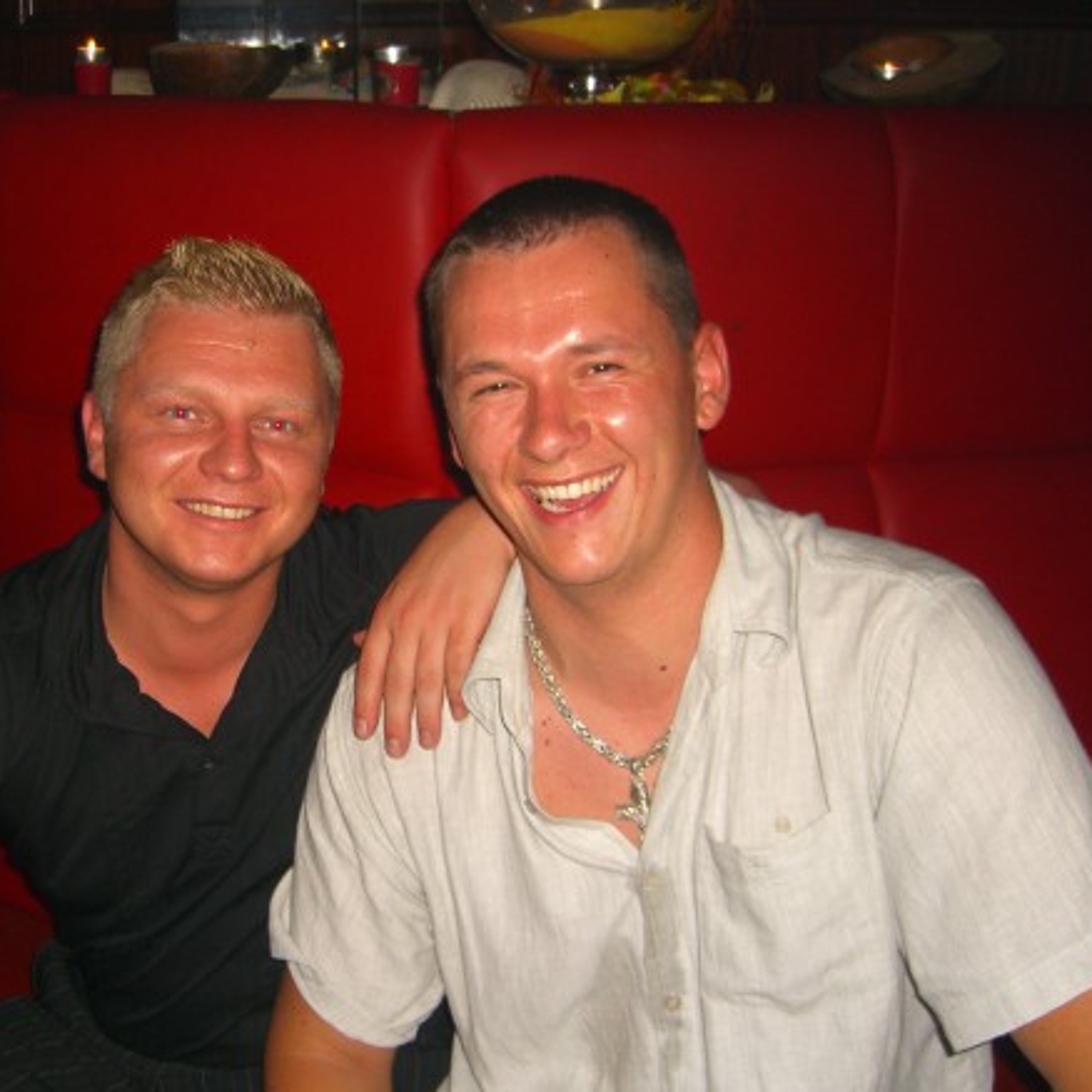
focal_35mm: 46
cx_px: 379
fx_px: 1642
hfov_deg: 36.5
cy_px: 556
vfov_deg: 36.8
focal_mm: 7.9
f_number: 2.8
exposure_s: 1/60
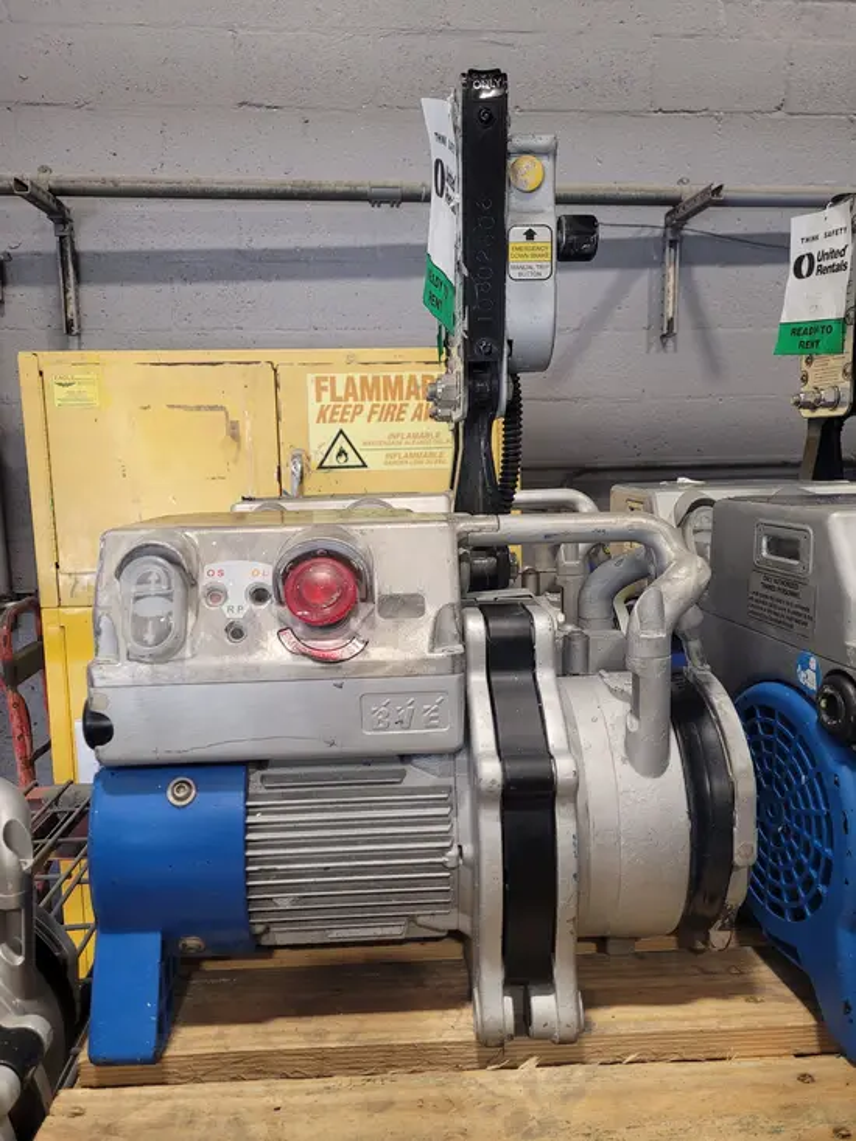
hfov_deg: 53.1
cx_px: 428
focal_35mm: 26
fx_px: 857
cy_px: 570
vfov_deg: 67.3
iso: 200
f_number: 1.8
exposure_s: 1/60
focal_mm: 5.4
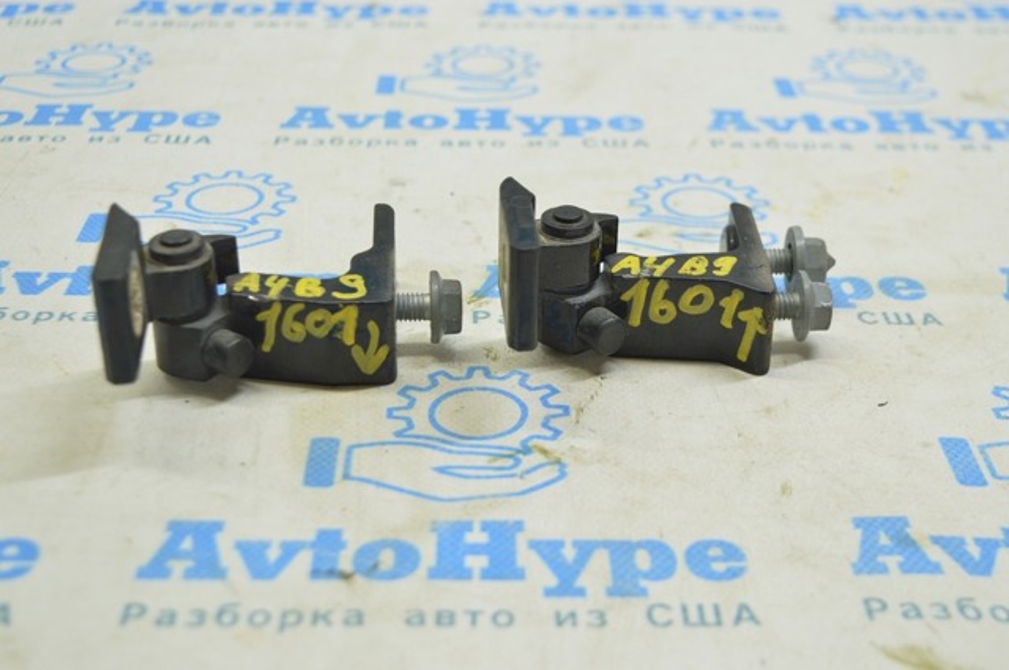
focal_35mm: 54
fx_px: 1512
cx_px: 504
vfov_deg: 25.0
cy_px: 335
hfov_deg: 36.9
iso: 400
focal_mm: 36
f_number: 5.6
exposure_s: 1/20
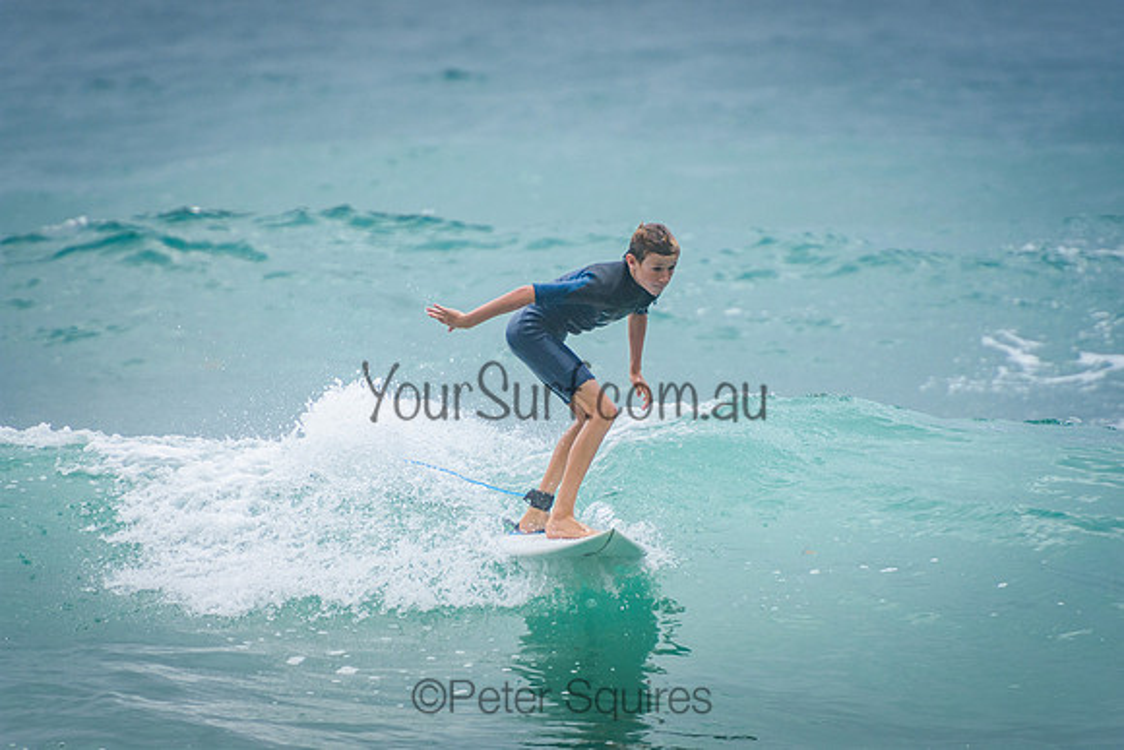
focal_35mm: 600
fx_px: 18737
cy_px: 375
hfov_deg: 3.4
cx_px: 562
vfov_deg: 2.3
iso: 320
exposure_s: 1/2000
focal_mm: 400
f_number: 5.6
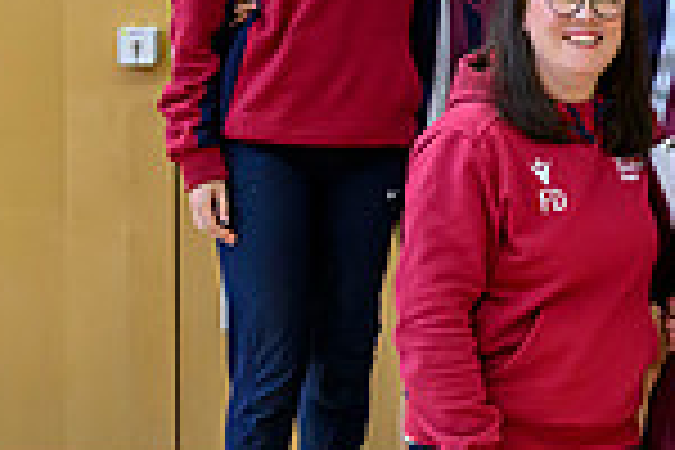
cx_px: 1238
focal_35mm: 270
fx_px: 5062
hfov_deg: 7.4
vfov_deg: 5.1
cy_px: 119
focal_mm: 70
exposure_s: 1/640
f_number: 3.5
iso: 3200
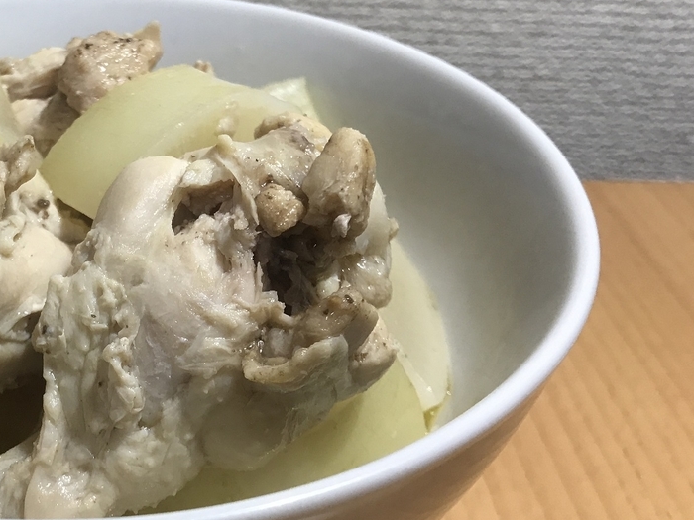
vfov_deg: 30.2
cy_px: 217
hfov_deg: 37.7
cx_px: 102
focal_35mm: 48
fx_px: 962
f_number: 1.8
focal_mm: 3.99
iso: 32
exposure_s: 1/30
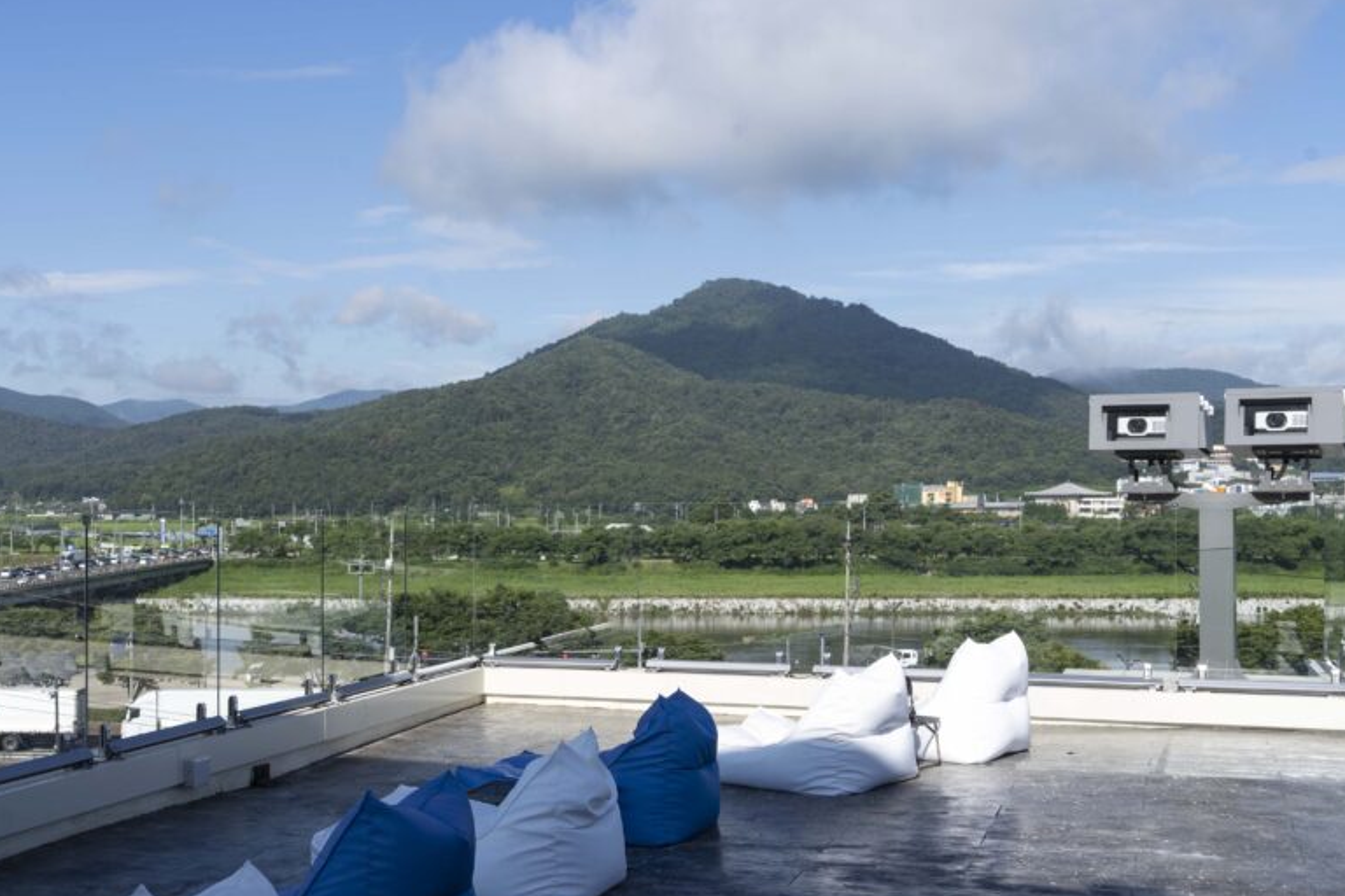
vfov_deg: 30.4
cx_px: 496
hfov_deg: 44.1
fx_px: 1644
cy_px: 529
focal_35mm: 44
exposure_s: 1/200
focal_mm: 33
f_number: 11
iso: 100
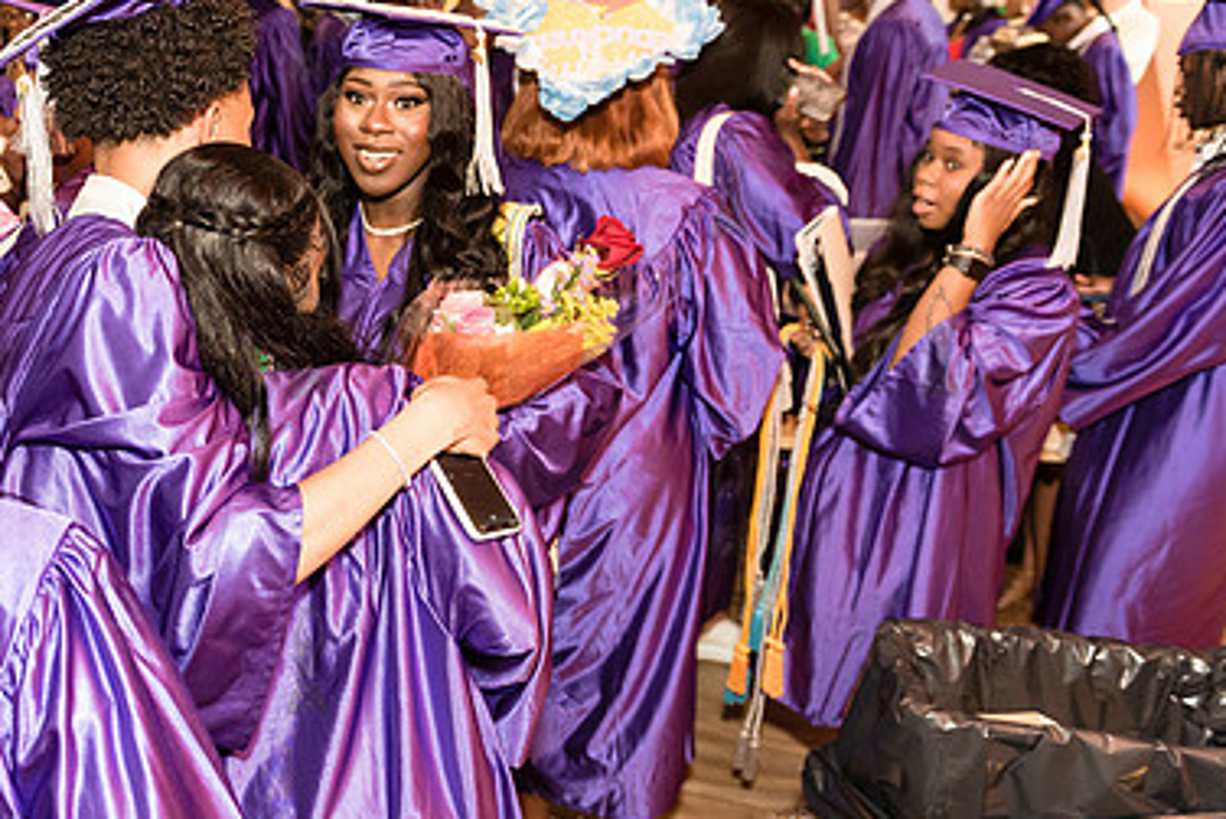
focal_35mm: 37
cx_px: 306
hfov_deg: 49.8
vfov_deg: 35.9
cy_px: 341
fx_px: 1260
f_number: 3.5
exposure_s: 1/250
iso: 2000
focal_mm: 24
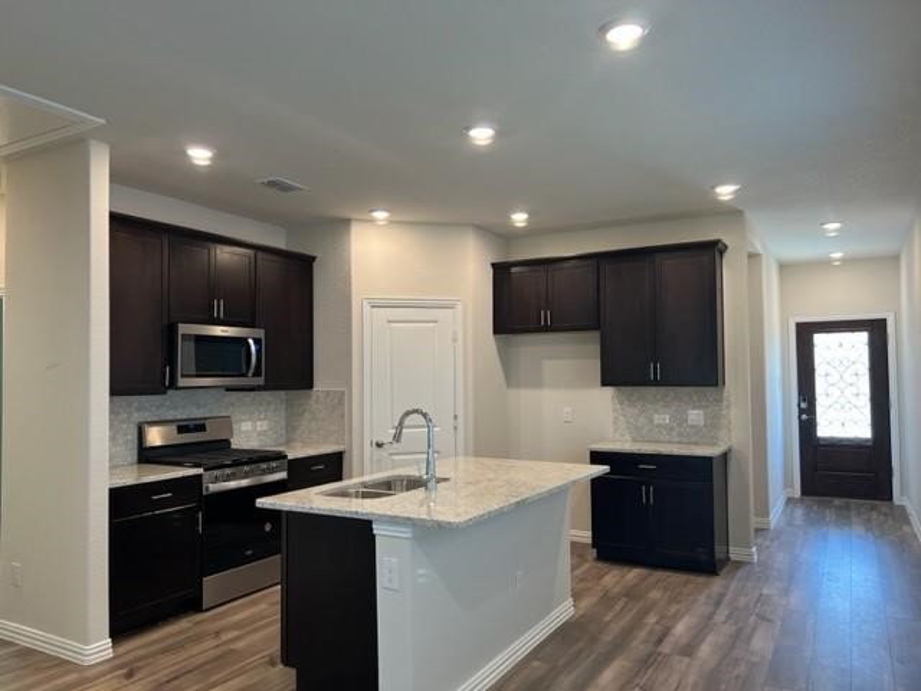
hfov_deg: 67.3
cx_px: 460
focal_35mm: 26
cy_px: 346
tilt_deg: +2.5
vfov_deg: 53.1
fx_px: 692
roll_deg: +0.9
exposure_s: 1/120
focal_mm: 5.7
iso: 125
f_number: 1.5
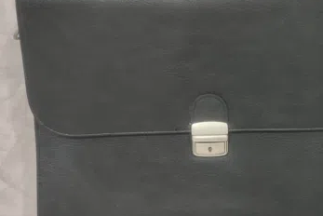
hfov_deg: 42.2
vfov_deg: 29.3
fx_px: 413
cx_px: 211
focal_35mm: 46
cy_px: 106
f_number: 1.75
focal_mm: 5.25
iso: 2025
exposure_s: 1/25
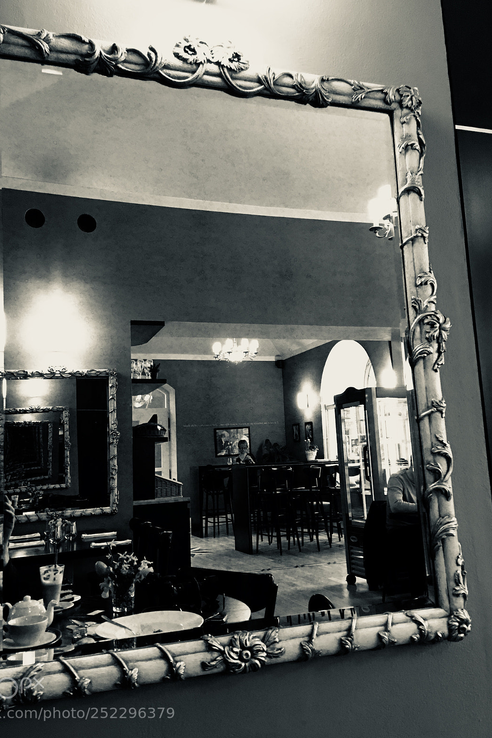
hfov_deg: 42.2
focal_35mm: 31
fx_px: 635
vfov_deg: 60.3
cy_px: 371
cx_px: 211
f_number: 2.2
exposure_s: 1/8
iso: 100
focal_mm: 4.15
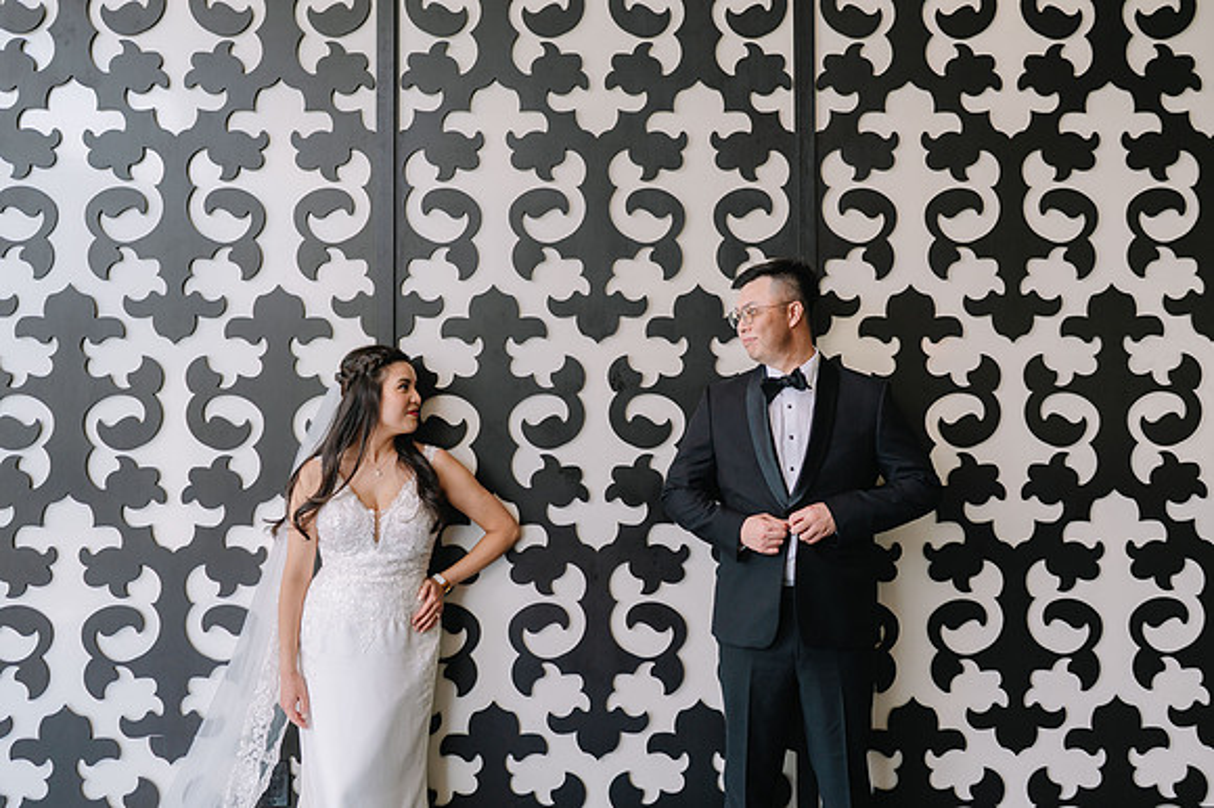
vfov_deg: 36.0
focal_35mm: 37
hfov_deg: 52.0
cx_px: 633
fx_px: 1243
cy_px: 386
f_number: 2.8
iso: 200
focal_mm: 35
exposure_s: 1/320
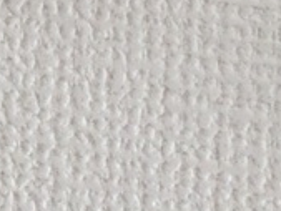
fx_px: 2356
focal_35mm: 290
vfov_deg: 4.9
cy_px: -367
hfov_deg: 6.7
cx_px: -128
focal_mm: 5.43
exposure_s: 1/24
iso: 326
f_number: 1.89
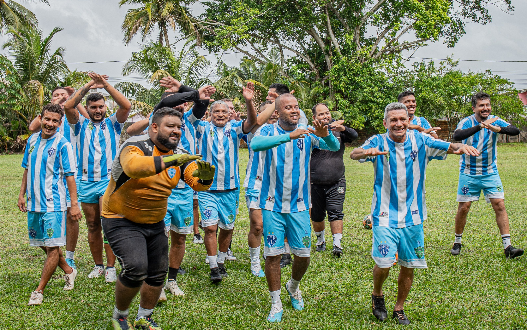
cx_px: 272
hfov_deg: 40.3
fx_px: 718
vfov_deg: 25.8
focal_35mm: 50
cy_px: 148
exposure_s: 1/125
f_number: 8
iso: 125
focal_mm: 23
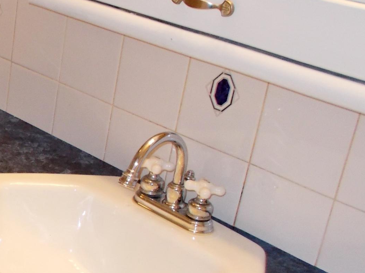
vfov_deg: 17.2
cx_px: -115
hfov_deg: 20.7
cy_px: 161
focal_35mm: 86
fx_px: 907
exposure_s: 1/25
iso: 200
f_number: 3.4
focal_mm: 5.3
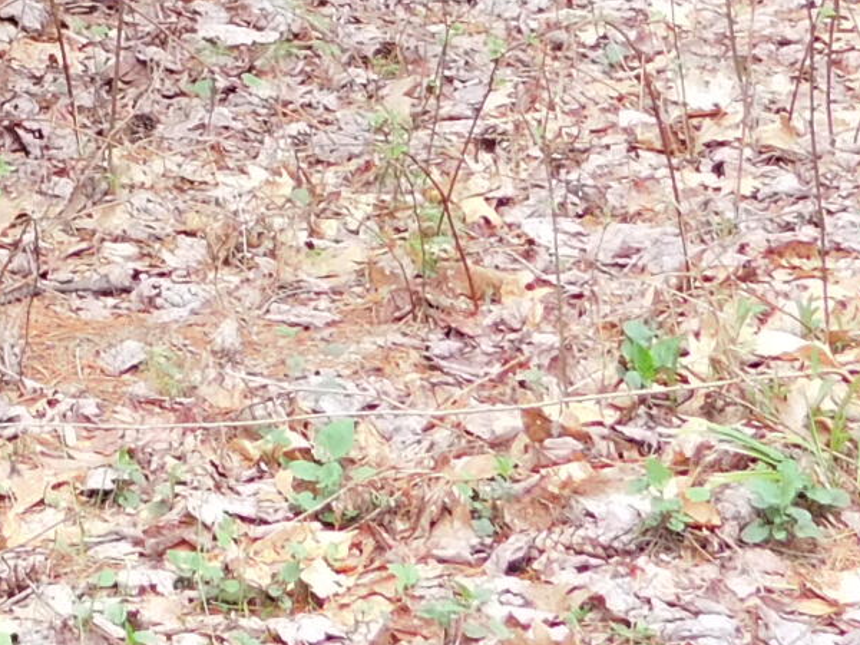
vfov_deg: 8.0
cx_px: -662
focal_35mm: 180
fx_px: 4472
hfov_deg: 10.4
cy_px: -538
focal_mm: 6.3
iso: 125
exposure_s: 1/30
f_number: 3.5
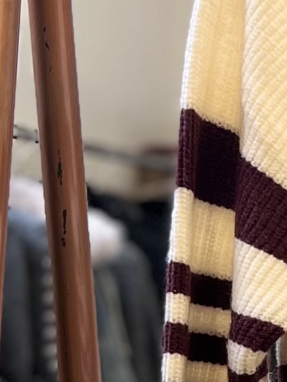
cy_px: 360
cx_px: 810
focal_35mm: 161
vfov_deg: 12.2
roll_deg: -0.1
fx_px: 1780
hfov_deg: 8.1
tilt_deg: -0.4
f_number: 1.5
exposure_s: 1/100
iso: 40
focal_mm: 5.7
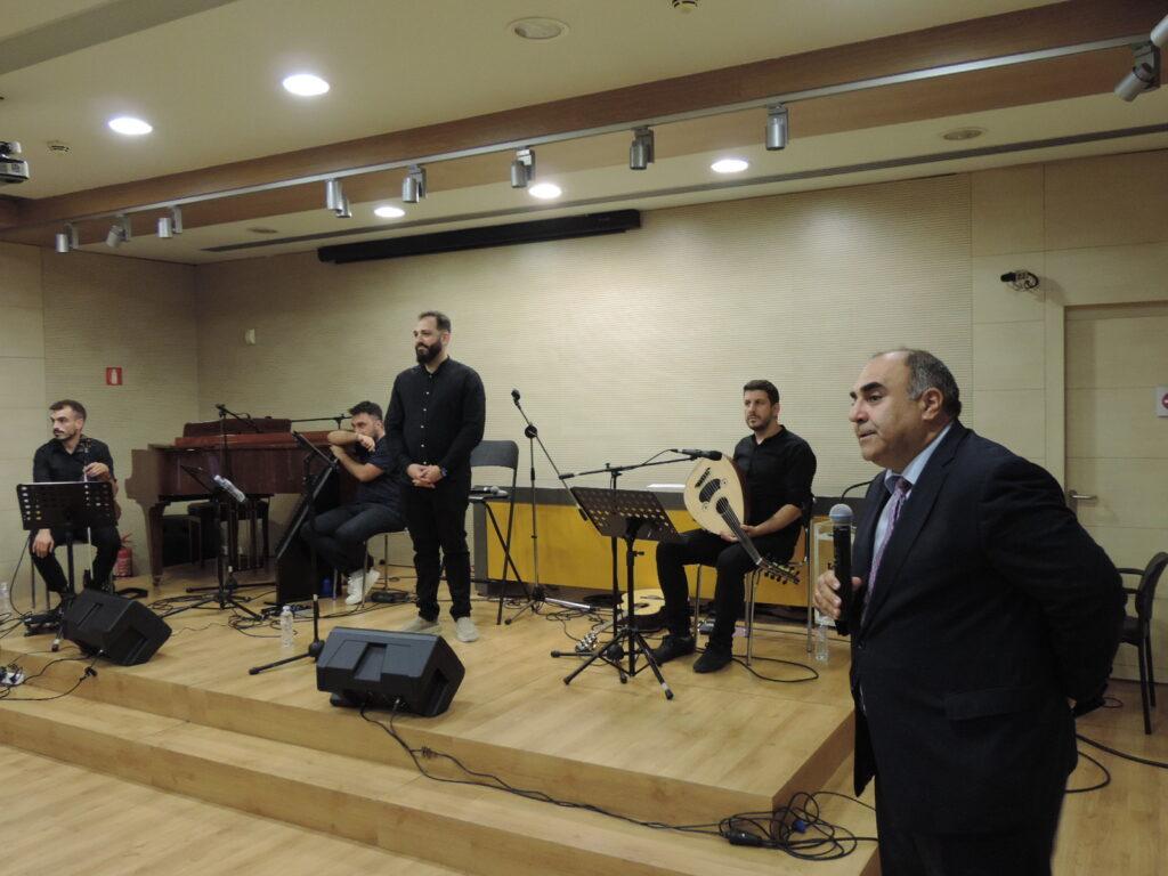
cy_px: 438
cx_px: 584
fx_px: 1012
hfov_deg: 60.0
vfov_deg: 46.8
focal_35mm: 30
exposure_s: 1/20
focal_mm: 5.3
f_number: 3.1
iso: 400
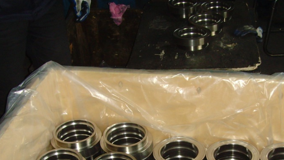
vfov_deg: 18.2
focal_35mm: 65
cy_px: 149
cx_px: 161
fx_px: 490
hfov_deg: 32.3
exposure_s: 1/45
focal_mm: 6.6
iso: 200
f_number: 3.5
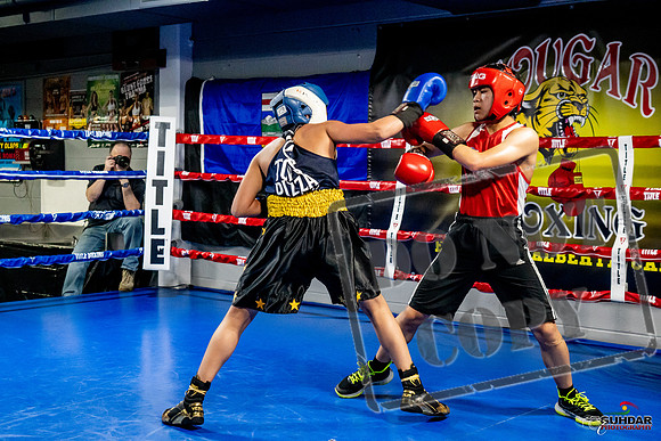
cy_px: 220
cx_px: 330
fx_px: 955
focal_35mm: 52
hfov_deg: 38.2
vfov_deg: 26.0
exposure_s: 1/800
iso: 5000
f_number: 2.8
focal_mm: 35
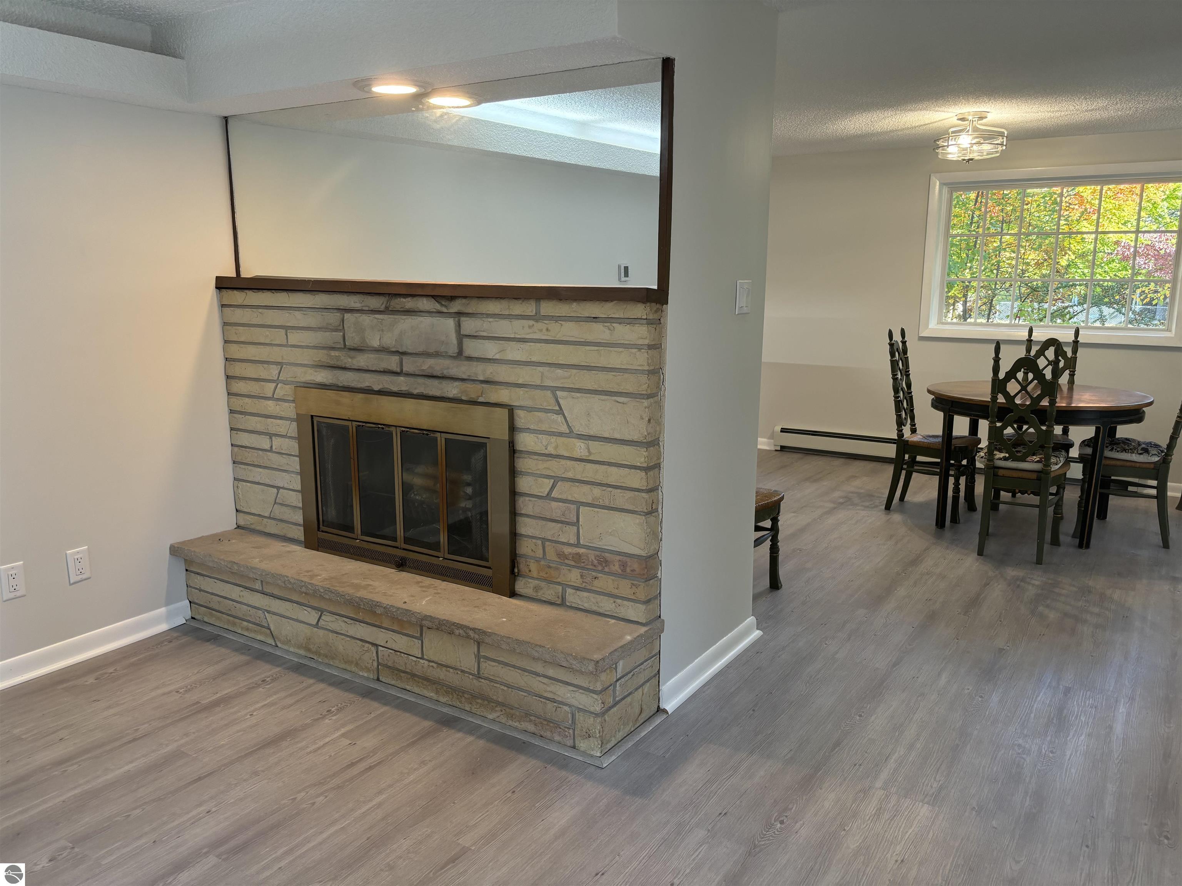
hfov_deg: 67.3
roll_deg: -1.2
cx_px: 591
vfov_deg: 53.1
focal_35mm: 26
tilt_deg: -8.9
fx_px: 888
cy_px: 443
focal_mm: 5.96
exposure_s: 1/60
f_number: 1.6
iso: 80
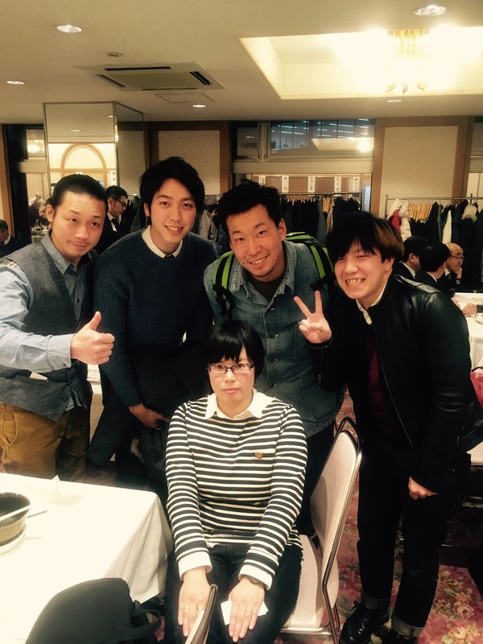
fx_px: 540
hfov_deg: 48.2
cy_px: 322
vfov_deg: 61.7
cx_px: 242
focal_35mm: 29
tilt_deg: -13.3
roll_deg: -0.4
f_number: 2.2
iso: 80
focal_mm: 4.15
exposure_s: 1/30
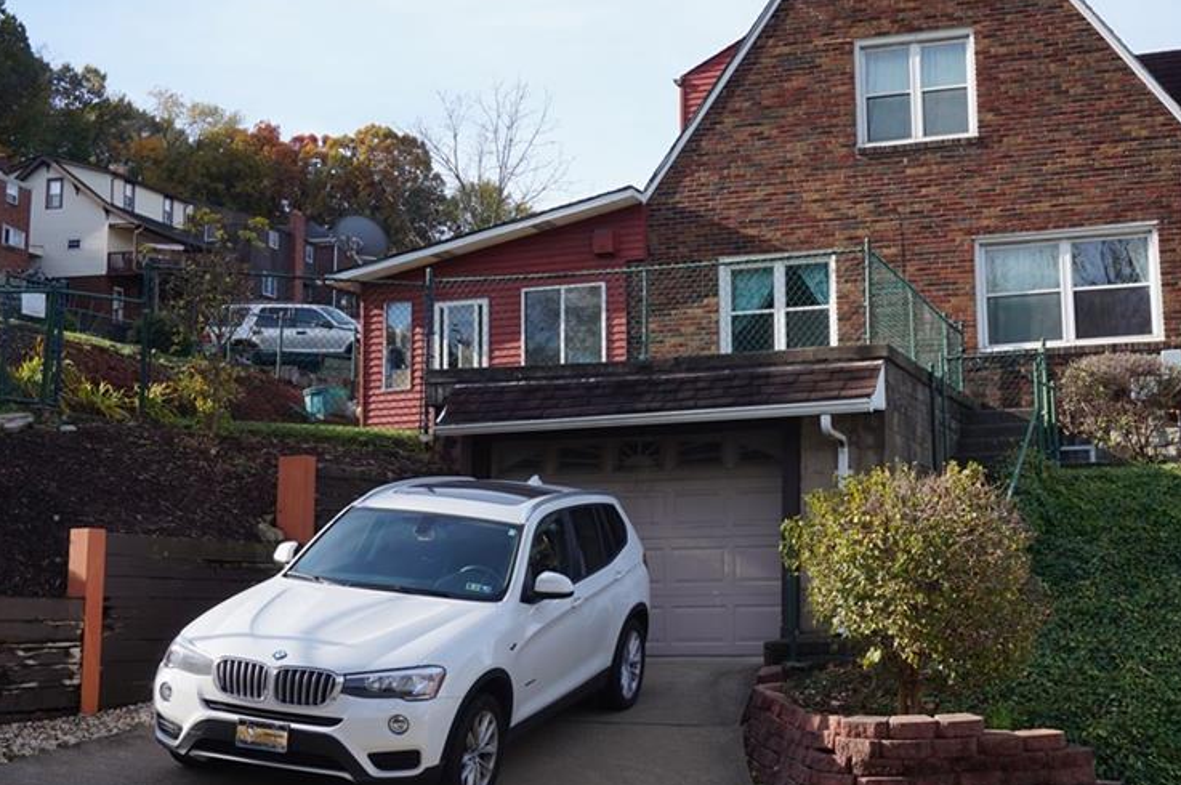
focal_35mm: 50
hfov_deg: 39.2
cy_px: 327
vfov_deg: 26.9
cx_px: 787
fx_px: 1639
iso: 100
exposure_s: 1/80
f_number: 11
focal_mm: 24
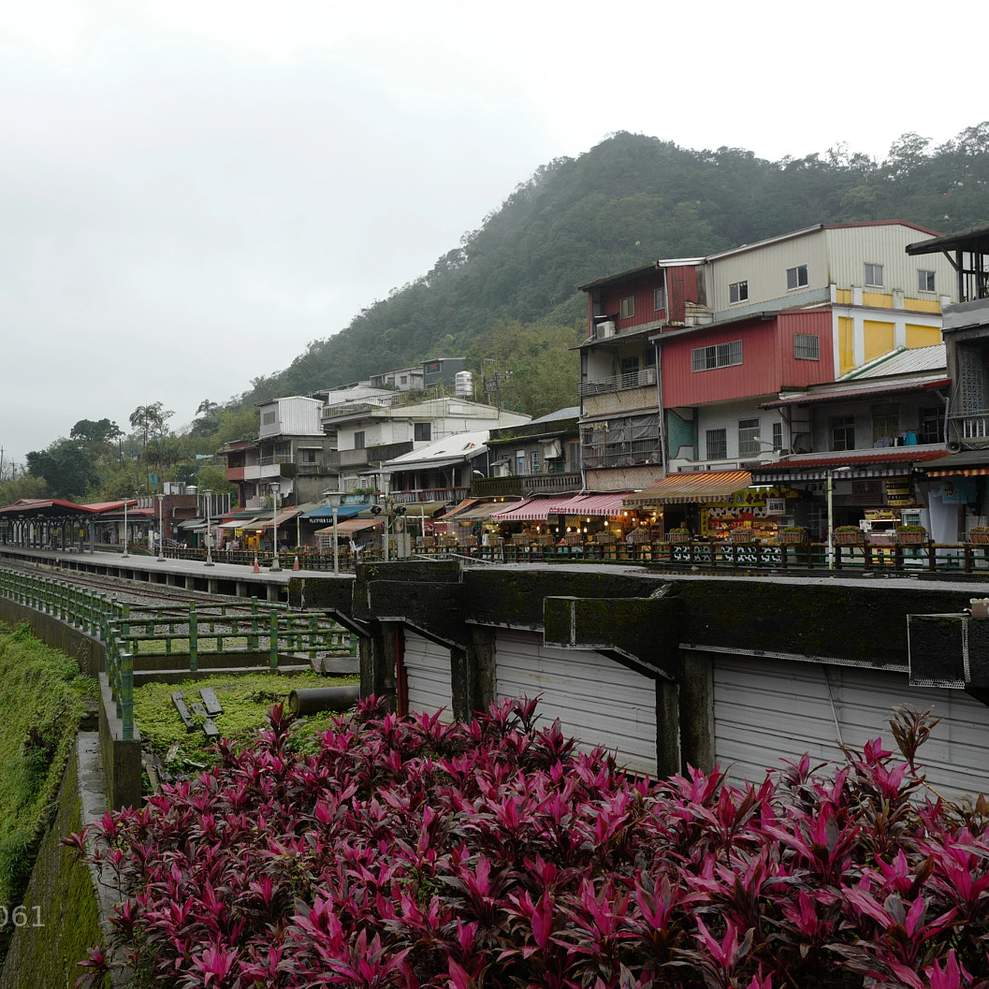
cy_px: 491
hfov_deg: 45.1
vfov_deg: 46.0
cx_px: 305
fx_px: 1164
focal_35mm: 36
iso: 100
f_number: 4
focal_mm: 28
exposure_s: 1/160
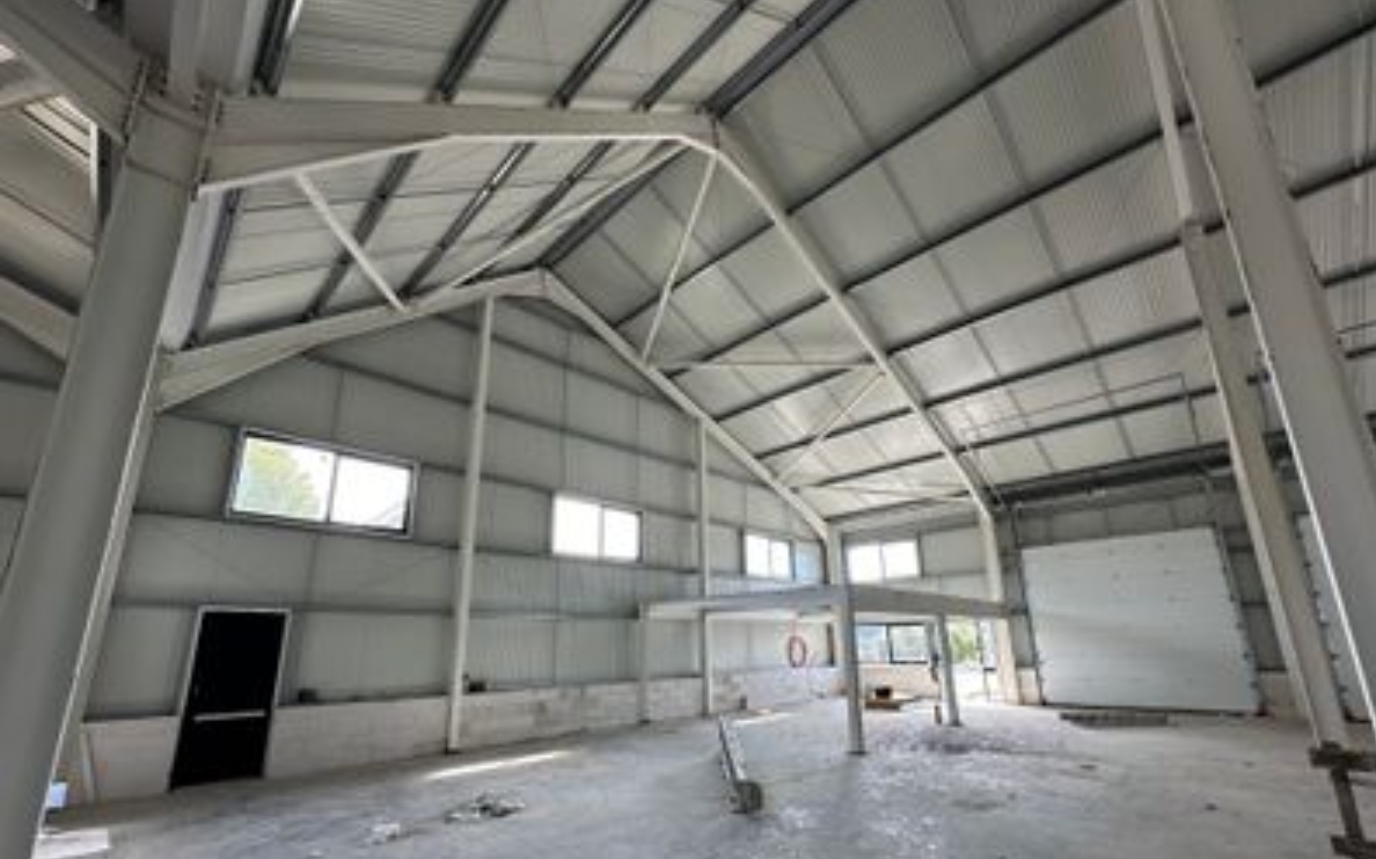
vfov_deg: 74.1
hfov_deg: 101.5
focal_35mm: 15
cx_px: 691
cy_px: 504
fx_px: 562
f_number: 2.2
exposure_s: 1/99
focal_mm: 2.22
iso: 50
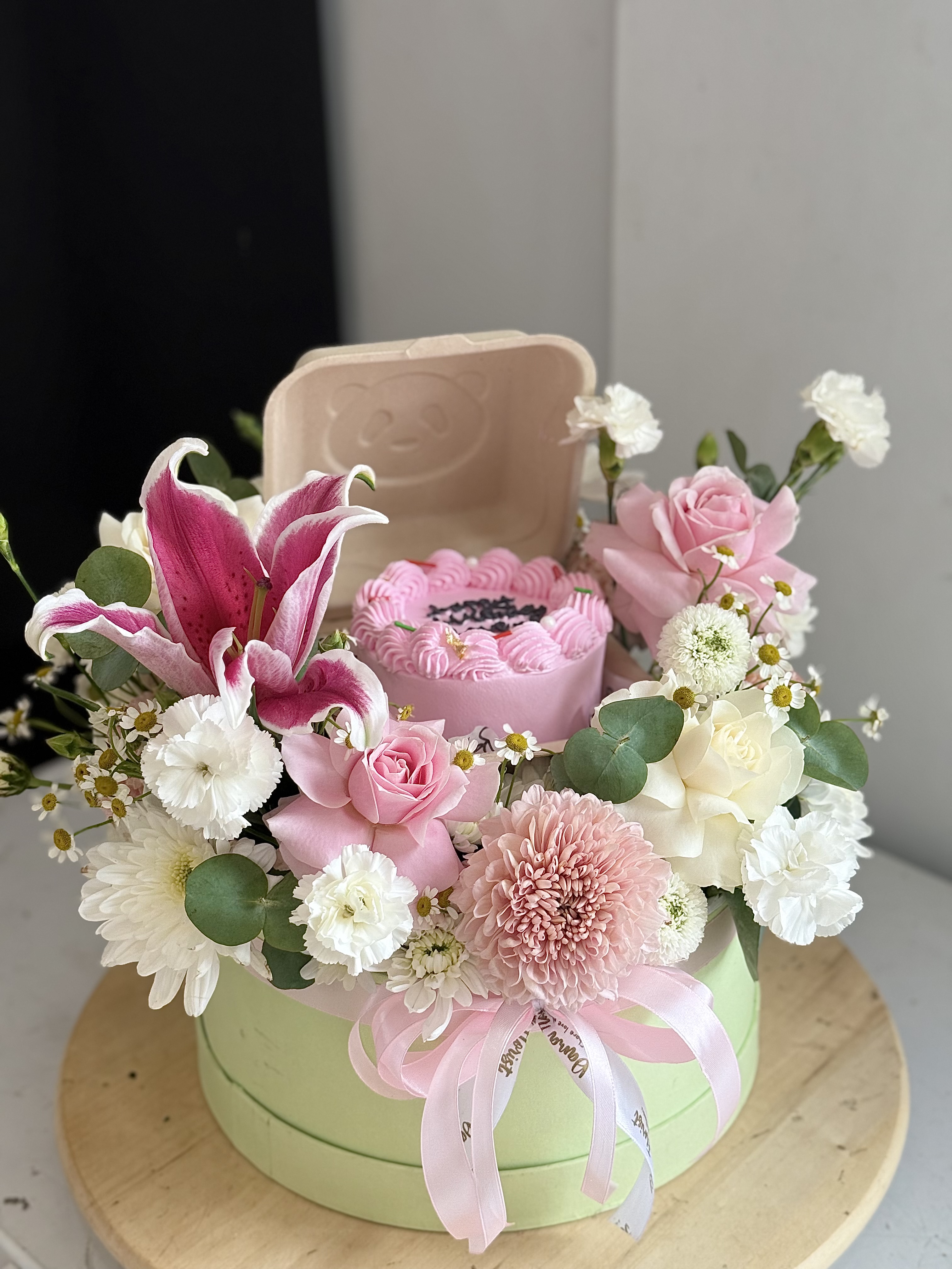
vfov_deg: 39.7
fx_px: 1760
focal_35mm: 48
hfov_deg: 30.3
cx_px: 476
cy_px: 634
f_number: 1.78
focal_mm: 6.76
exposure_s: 1/148
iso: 64
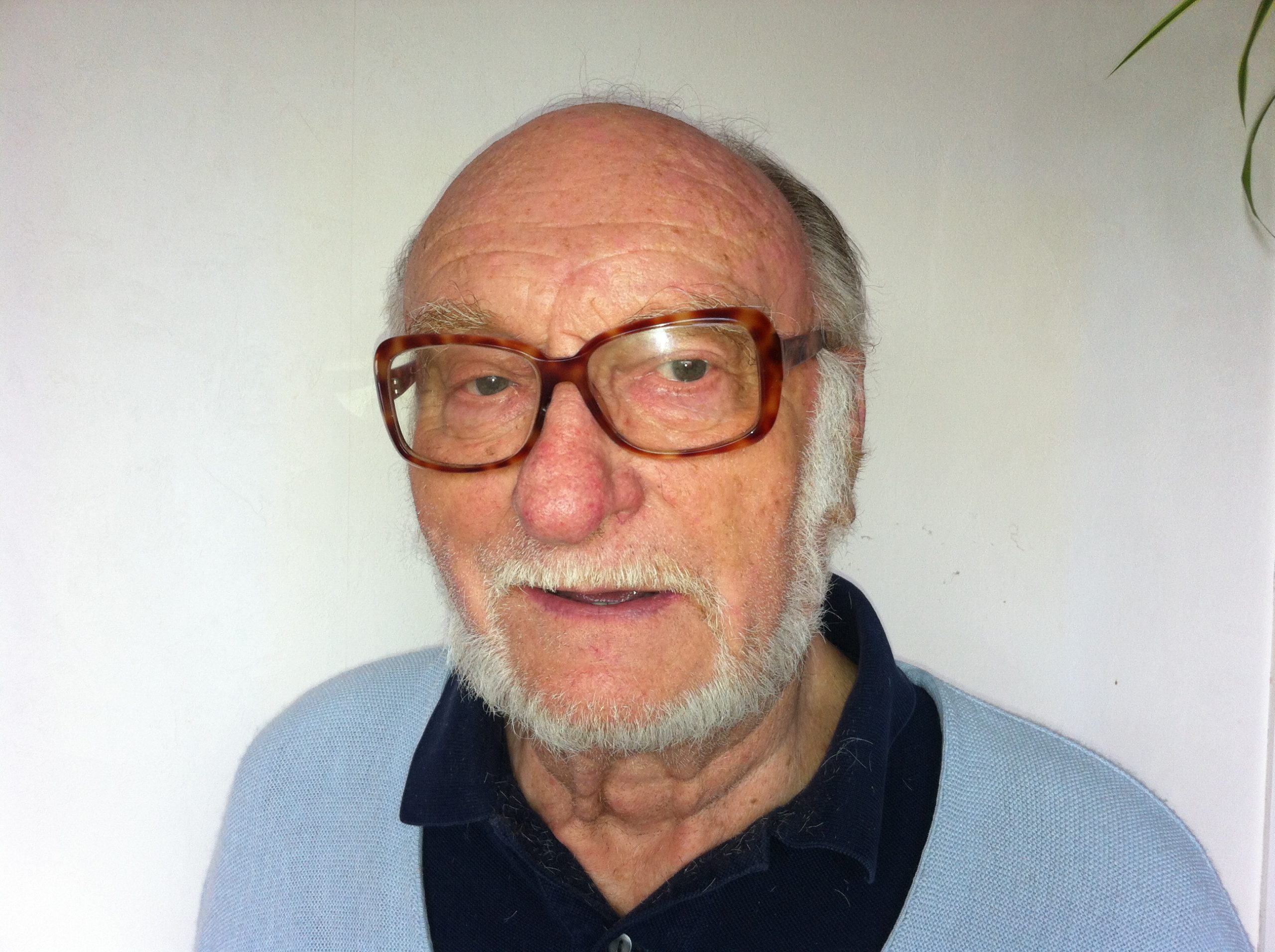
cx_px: 638
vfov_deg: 40.6
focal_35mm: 35
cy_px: 476
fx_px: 1287
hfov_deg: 52.7
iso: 100
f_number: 2.8
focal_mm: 3.85
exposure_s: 1/30
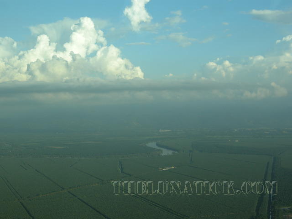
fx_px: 506
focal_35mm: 60
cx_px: 146
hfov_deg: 32.2
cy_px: 110
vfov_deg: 24.4
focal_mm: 12.9
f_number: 4.9
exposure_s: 1/294
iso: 64
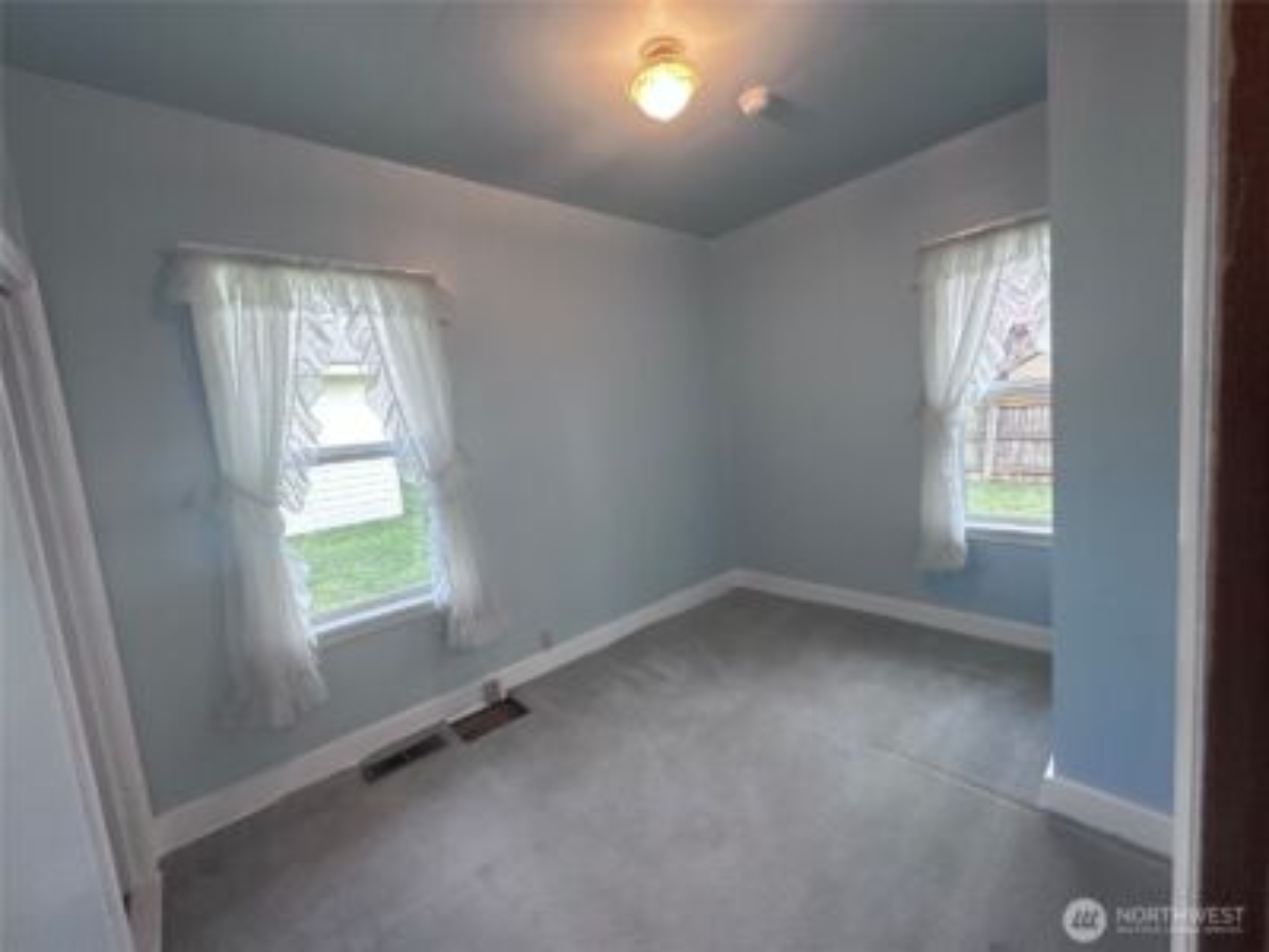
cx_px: 634
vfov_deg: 85.7
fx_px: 513
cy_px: 476
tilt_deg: -6.0
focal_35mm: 14
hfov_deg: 102.1
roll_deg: +5.0
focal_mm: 2.22
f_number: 2.2
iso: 250
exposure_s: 1/120
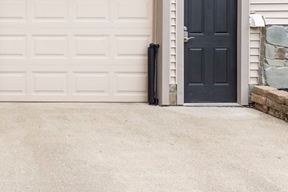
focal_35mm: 52
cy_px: 11
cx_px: -42
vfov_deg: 25.0
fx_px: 416
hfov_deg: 32.7
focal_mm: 17
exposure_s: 1/60
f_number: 6.7
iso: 1000
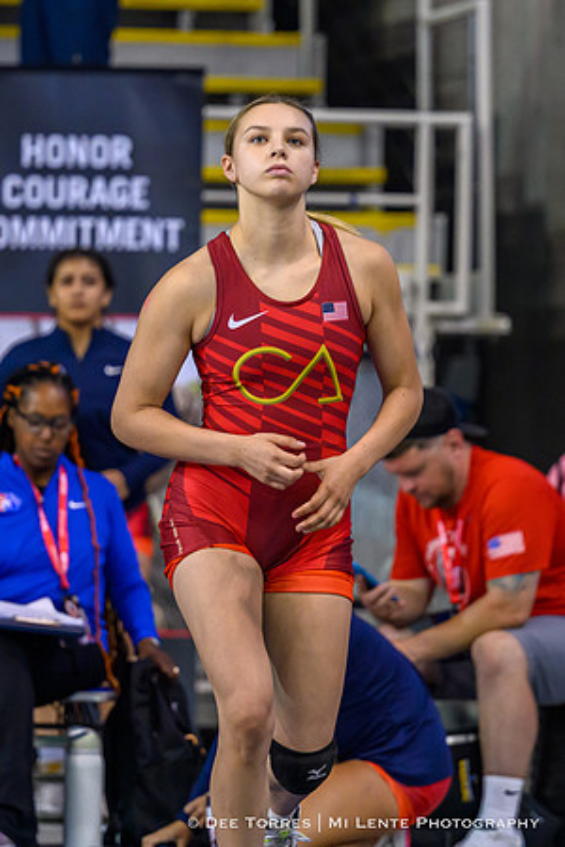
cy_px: 348
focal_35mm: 221
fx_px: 5200
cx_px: 241
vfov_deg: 9.3
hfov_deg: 6.2
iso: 3600
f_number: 2.8
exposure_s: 1/800
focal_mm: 125
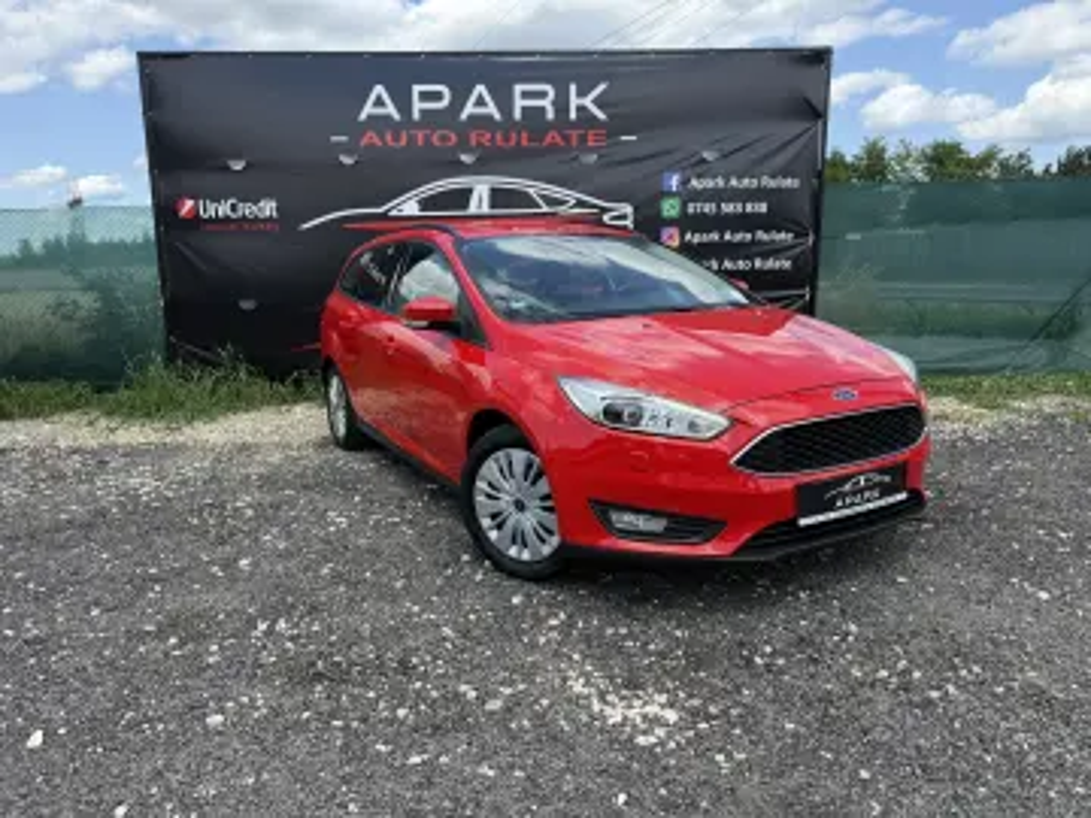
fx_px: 756
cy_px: 409
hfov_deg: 71.6
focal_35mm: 24
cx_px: 546
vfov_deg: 56.8
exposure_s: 1/2370
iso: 100
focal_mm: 6.76
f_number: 1.78
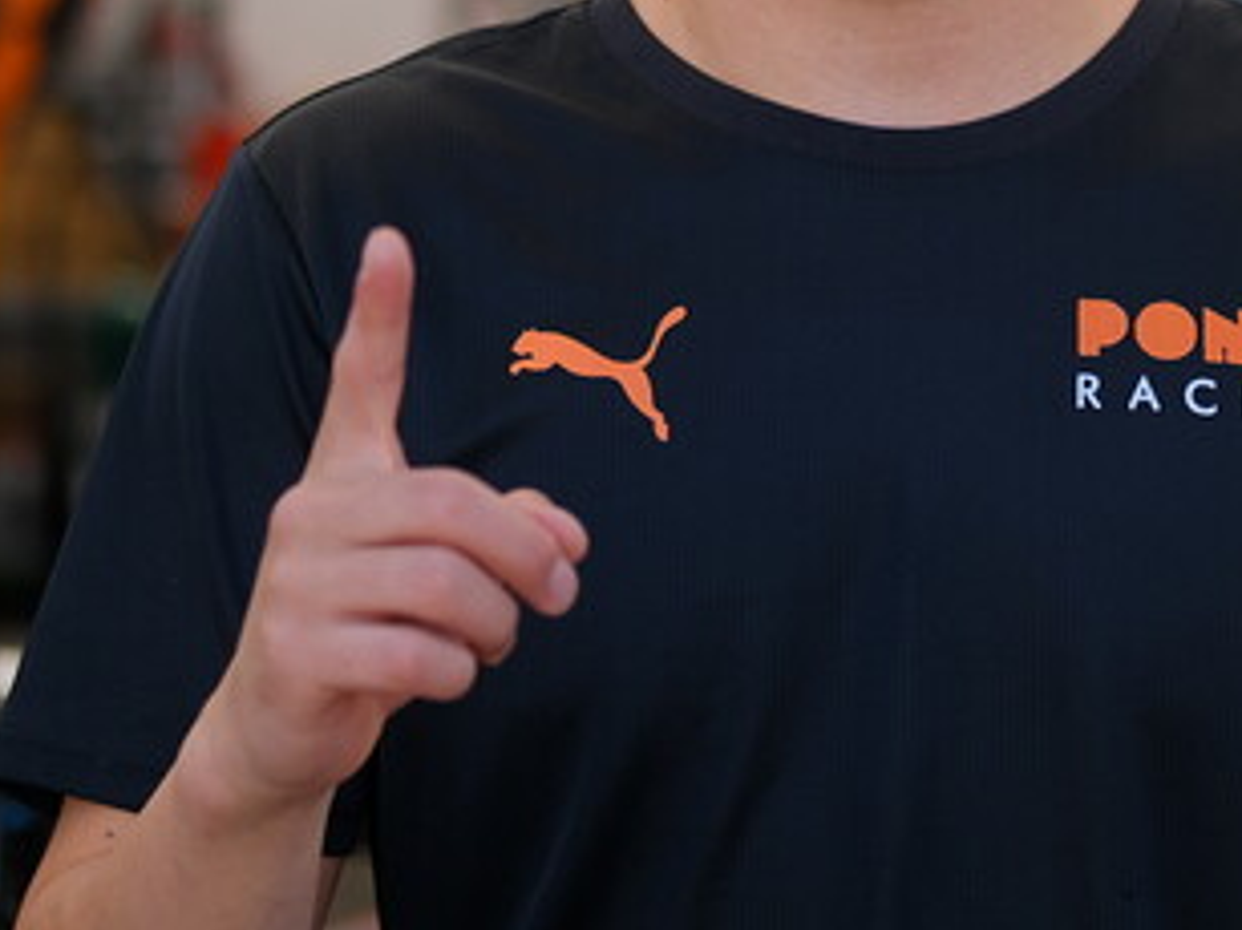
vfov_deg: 8.7
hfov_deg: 11.7
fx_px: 6061
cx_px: 793
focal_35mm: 169
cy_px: 28
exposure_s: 1/2700
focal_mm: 50
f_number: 2
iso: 320
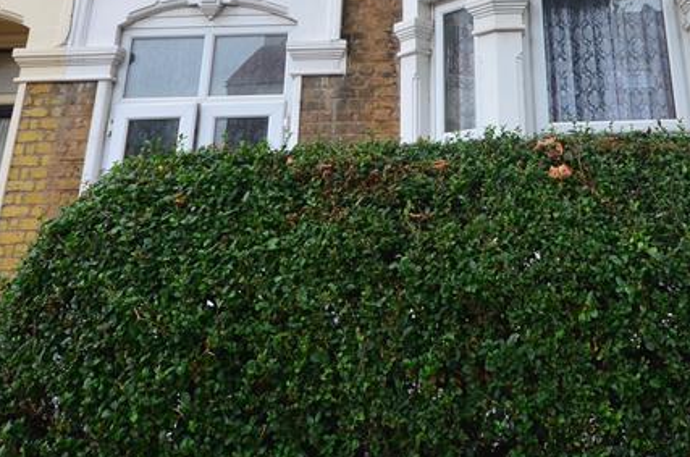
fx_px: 689
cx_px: 461
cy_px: -73
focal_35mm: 36
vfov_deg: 31.6
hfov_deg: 52.2
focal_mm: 10
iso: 200
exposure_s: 1/125
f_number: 5.6
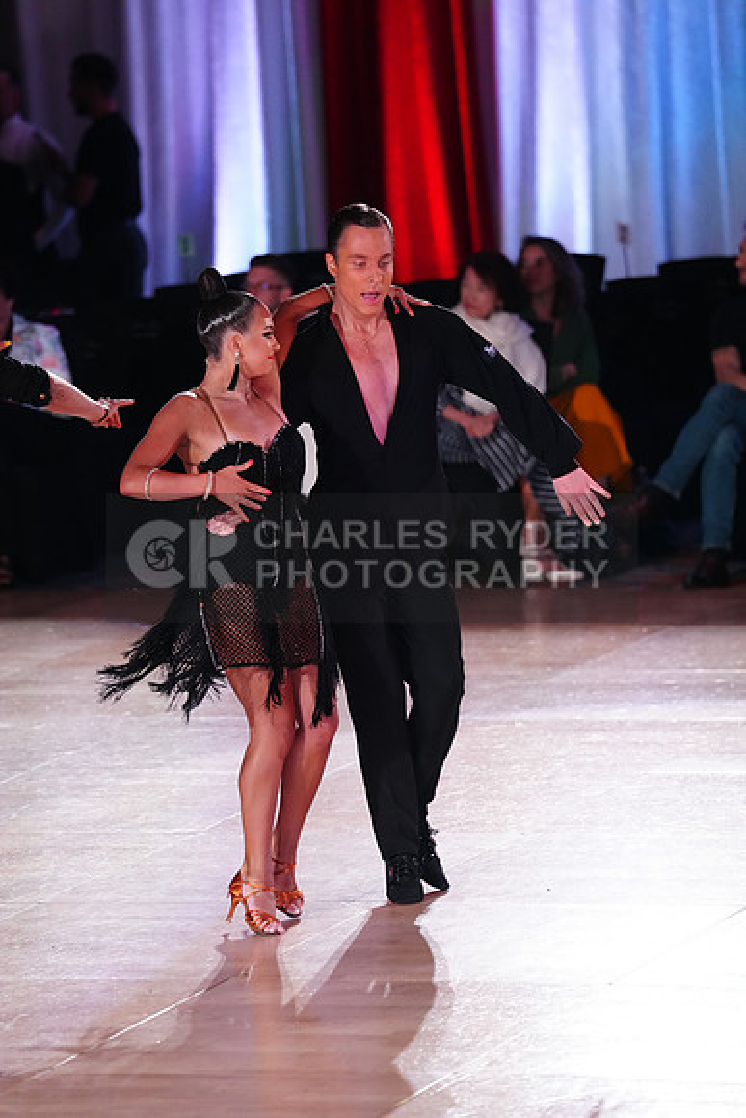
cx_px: 373
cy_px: 559
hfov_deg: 6.9
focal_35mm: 200
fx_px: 6212
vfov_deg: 10.3
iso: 4000
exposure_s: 1/500
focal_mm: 200
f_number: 3.5
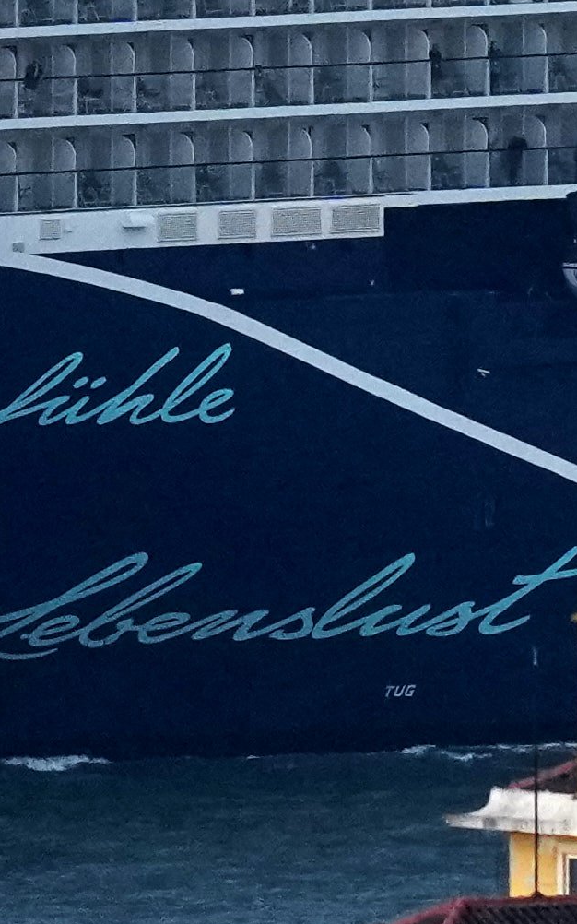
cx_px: 1871
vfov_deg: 0.6
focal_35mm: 3516
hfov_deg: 0.4
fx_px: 88489
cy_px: -429
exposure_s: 1/2500
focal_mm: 400
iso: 1250
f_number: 2.8
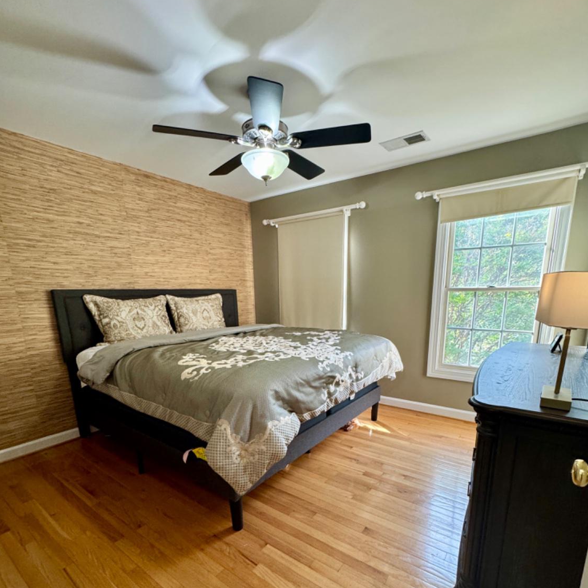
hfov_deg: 84.0
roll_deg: +1.2
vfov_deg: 82.6
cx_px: 301
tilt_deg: -12.8
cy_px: 362
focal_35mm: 17
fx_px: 327
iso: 250
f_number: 2.2
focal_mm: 2.22
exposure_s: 1/120
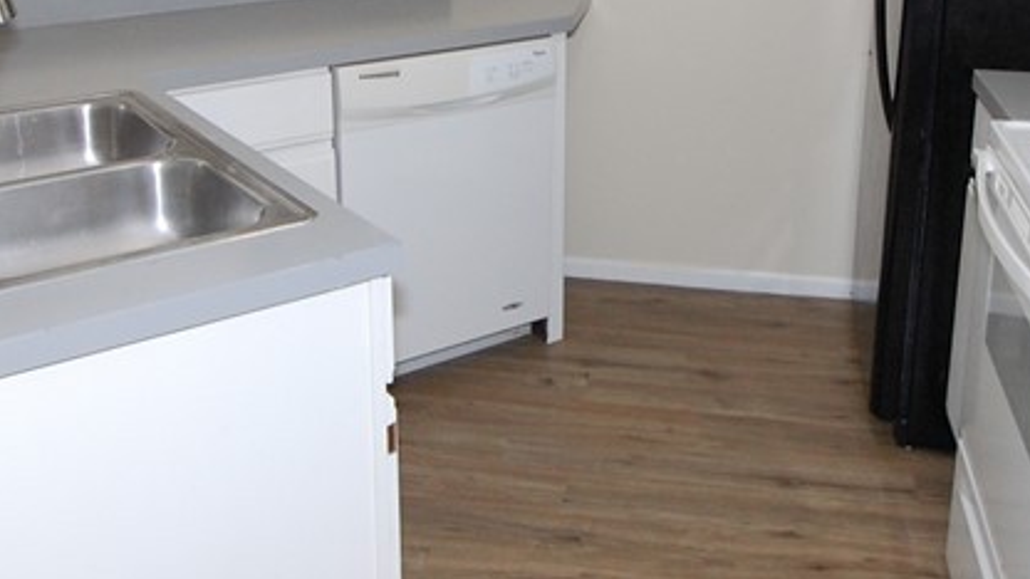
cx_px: 511
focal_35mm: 41
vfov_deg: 27.5
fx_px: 1120
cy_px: 12
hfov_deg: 49.4
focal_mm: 10
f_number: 5.6
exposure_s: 1/60
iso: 800
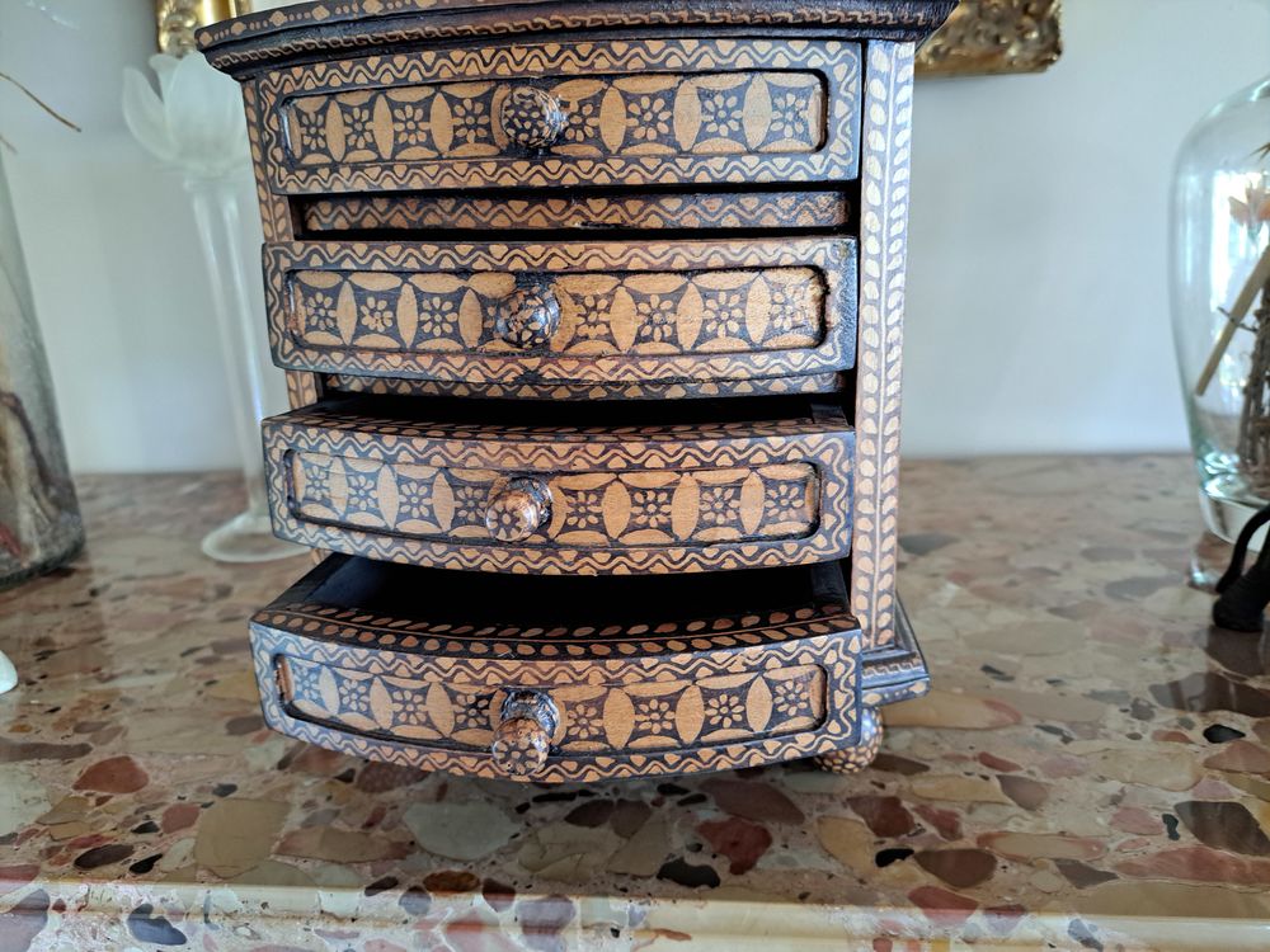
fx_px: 881
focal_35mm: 24
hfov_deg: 71.6
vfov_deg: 56.8
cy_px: 476
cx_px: 635
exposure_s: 1/25
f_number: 1.8
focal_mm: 5.23
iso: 320
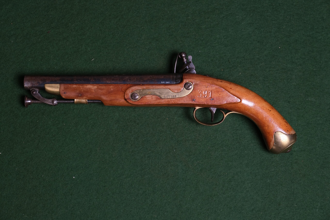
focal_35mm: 83
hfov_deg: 24.5
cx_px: 165
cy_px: 110
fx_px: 761
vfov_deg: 16.5
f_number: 5.6
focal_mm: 55
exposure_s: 1/160
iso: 320
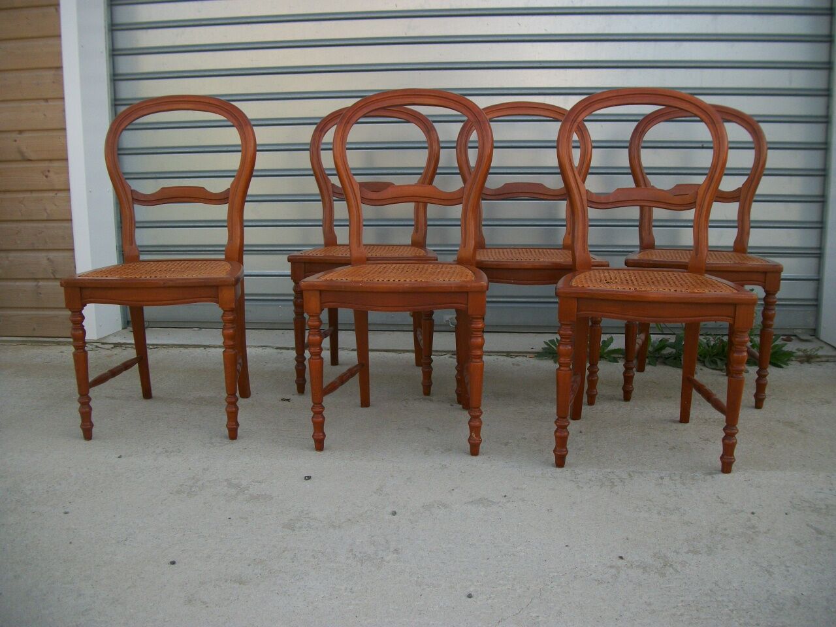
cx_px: 418
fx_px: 773
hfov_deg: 56.8
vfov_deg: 44.2
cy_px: 314
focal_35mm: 32
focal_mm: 5.7
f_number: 2.9
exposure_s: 1/500
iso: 80
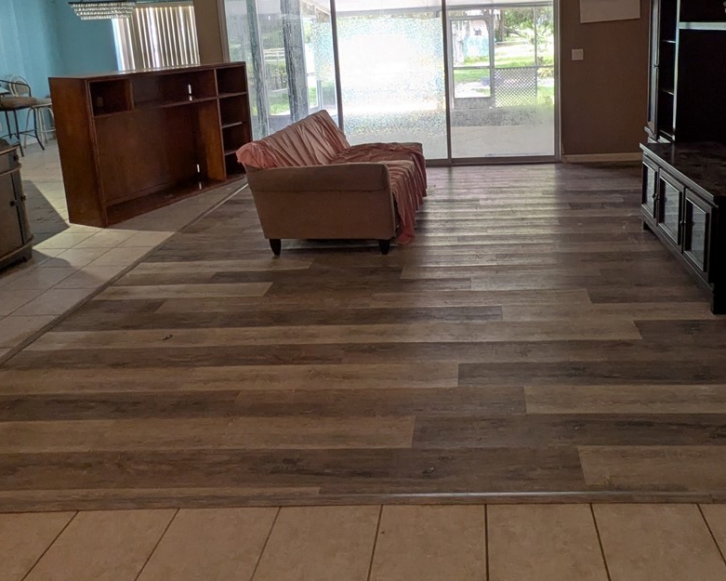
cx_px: 450
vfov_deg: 48.9
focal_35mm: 28
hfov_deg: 61.4
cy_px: 126
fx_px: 602
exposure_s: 1/30
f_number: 2.2
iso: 70
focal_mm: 1.85
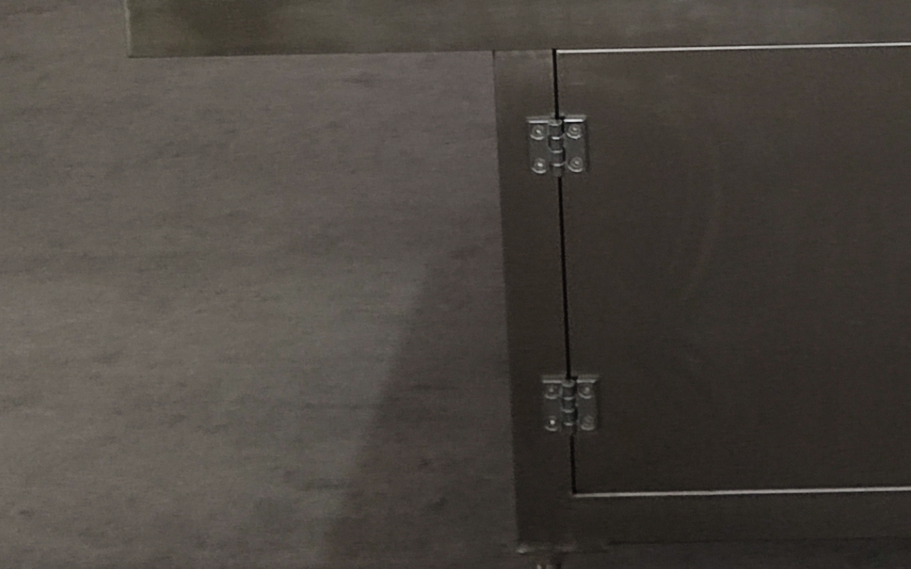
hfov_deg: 16.8
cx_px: 1012
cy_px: -311
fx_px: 2979
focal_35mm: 120
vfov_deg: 10.5
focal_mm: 4.71
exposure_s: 1/50
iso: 270
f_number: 1.79
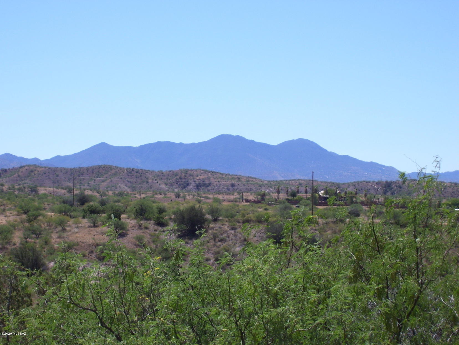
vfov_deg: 13.7
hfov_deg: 18.2
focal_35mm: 108
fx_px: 1432
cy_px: 172
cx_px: 230
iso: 80
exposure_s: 1/500
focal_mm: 18
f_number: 4.6
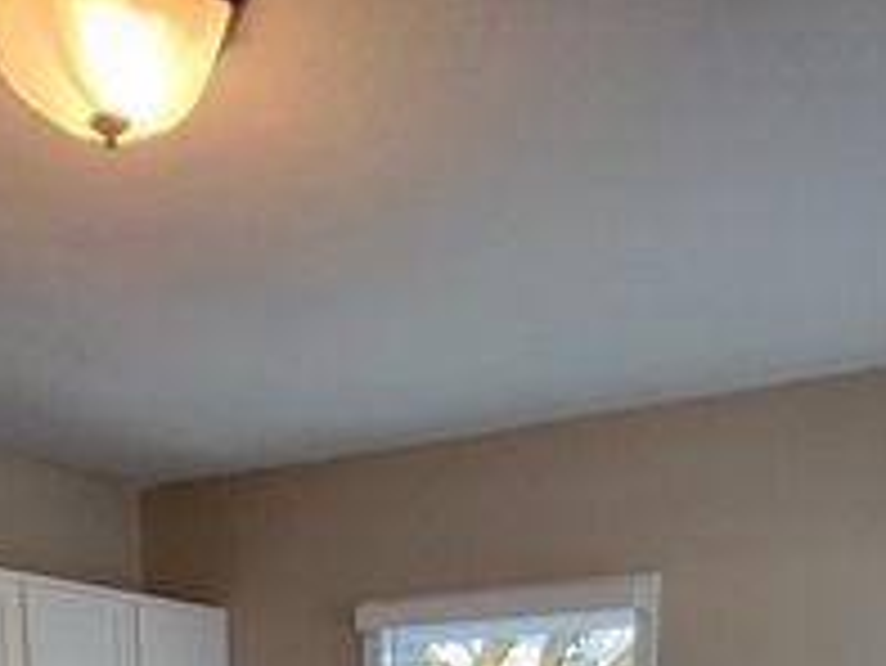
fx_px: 1127
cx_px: 326
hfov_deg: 42.6
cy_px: 1084
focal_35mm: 44
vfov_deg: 23.5
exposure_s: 1/40
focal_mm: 2.2
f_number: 2.2
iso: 320
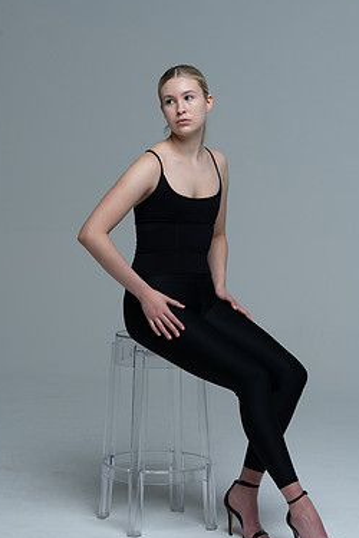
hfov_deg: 14.3
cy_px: 281
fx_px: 1436
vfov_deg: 21.2
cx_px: 171
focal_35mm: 96
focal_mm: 80
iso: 320
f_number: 9
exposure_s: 1/160
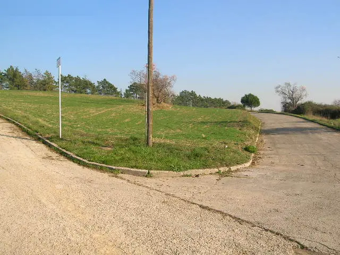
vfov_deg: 41.8
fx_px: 334
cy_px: 128
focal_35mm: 34
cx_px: 170
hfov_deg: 54.0
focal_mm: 5.7
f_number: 4.9
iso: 50
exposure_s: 1/242
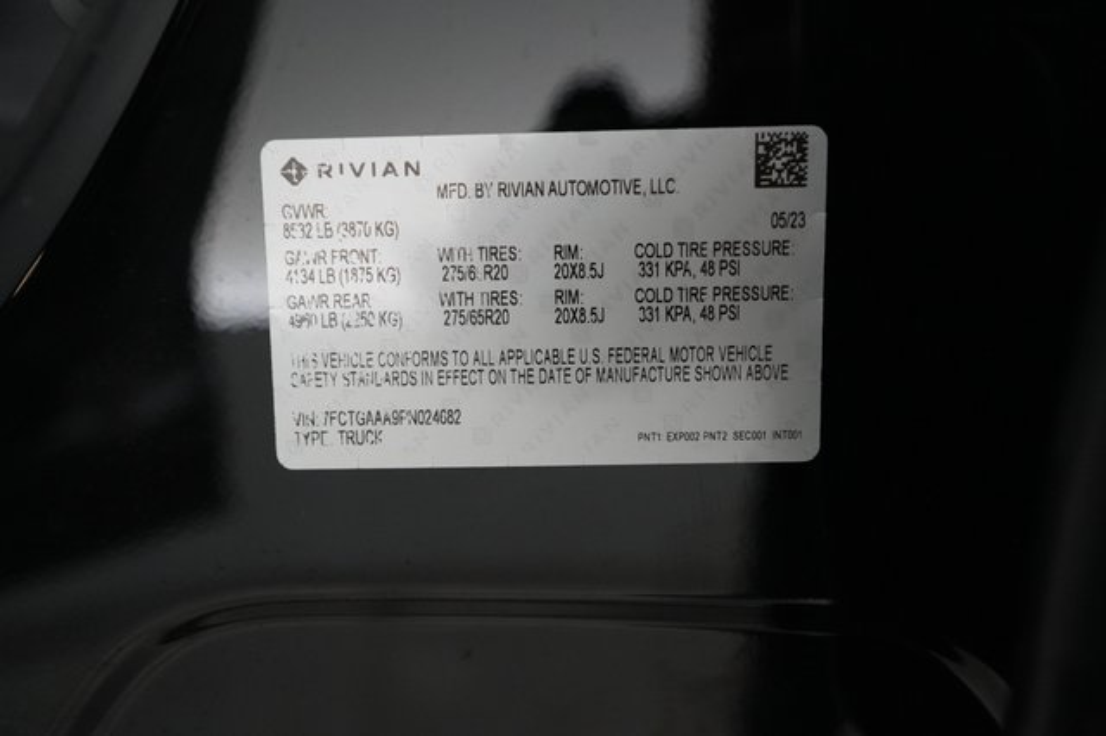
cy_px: 368
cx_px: 553
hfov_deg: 71.5
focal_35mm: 25
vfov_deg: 51.2
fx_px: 768
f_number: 2.8
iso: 6400
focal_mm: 25
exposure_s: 1/160
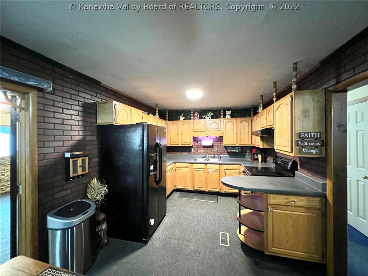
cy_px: 138
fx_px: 138
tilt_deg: -0.1
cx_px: 184
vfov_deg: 89.9
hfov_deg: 106.2
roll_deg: +1.0
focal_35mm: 13
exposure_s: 1/40
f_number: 1.8
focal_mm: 1.57
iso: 1000
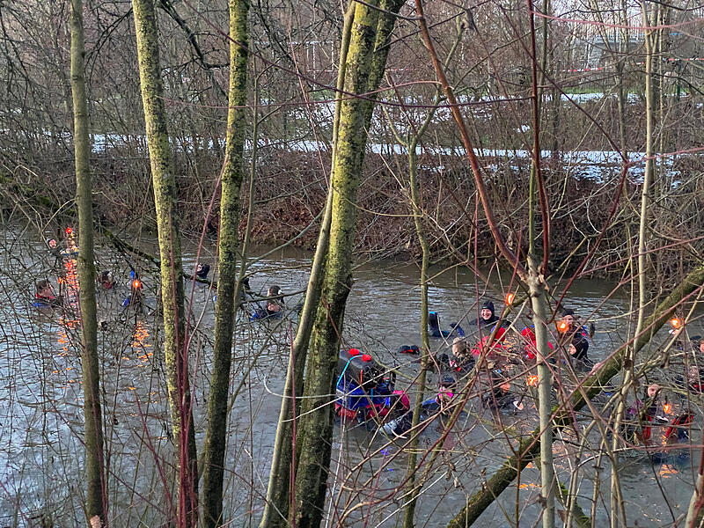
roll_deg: -0.3
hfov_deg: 36.8
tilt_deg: -8.8
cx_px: 352
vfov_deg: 28.0
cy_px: 264
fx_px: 1058
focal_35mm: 52
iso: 1000
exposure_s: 1/30
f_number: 2
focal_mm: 6
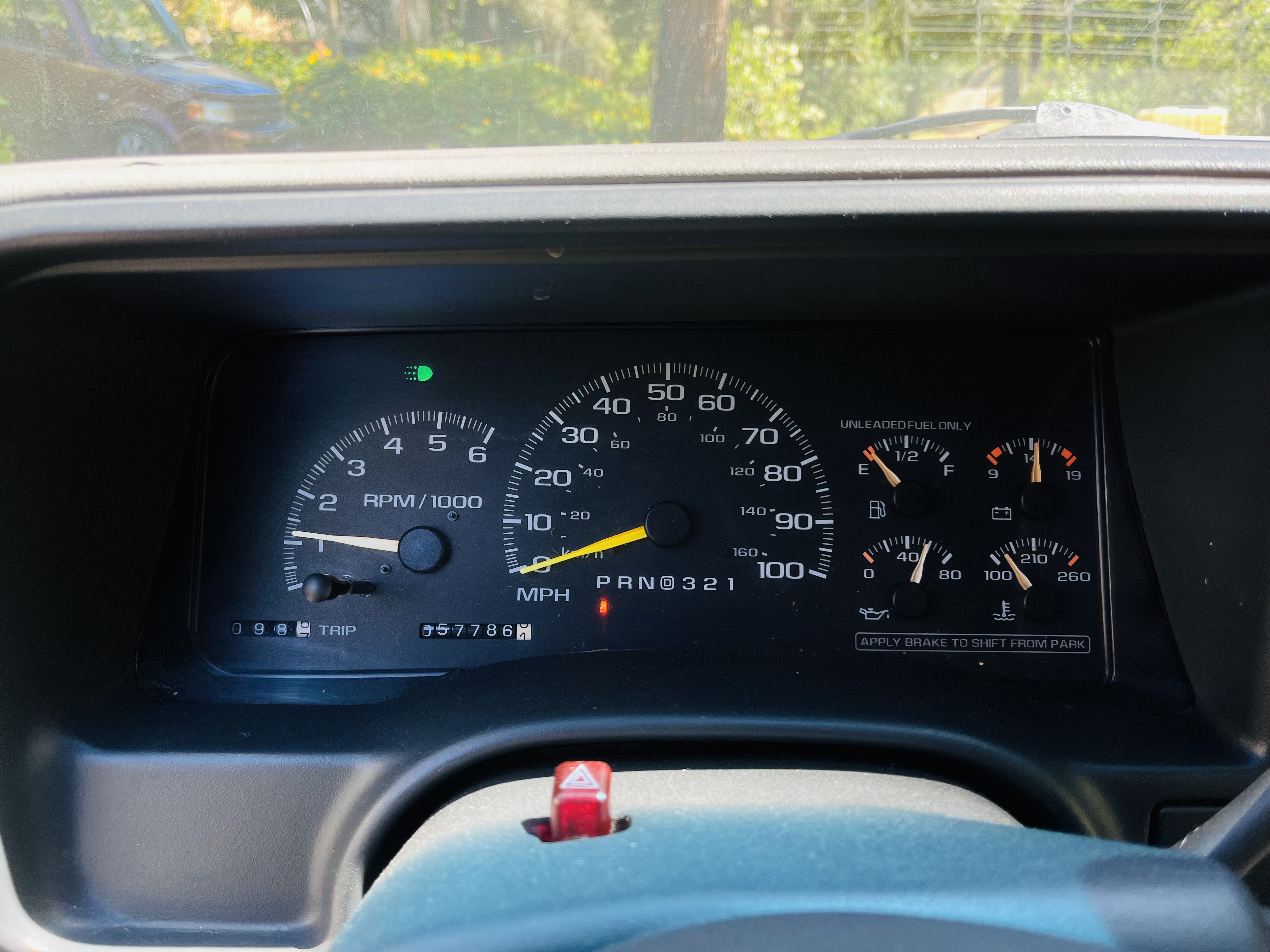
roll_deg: +1.2
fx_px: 954
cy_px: 476
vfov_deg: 53.1
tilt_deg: -22.4
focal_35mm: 26
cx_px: 635
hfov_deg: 67.3
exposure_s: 1/122
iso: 50
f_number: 1.6
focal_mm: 5.1
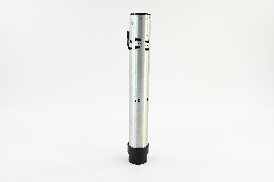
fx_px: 240
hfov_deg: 59.5
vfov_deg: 41.7
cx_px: 137
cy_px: 91
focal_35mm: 32
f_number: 13
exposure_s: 1/100
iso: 2000
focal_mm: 31.5
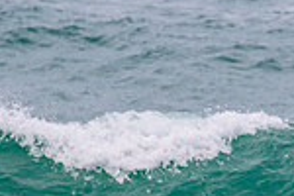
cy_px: 264
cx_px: 408
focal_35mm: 3100
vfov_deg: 0.4
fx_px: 25315
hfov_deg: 0.7
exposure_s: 1/2000
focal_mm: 800
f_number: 11
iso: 1000
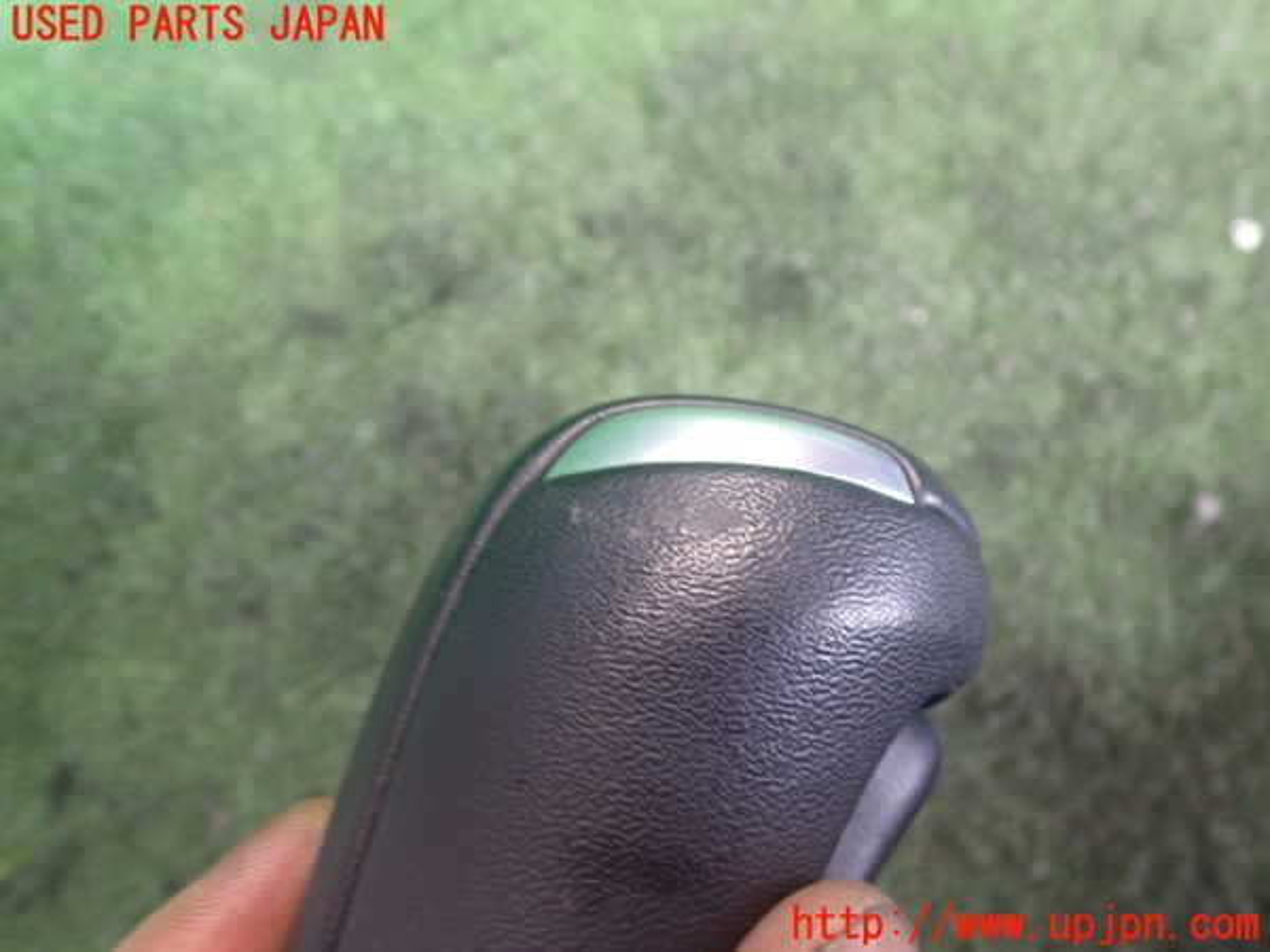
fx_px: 1101
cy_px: 476
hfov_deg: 60.0
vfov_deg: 46.8
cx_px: 635
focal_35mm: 30
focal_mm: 5.4
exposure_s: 1/30
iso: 400
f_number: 2.3
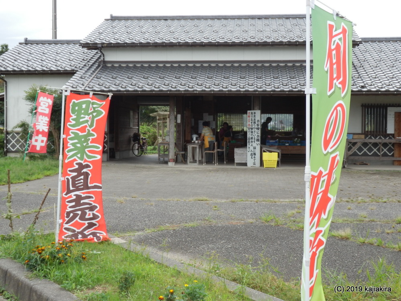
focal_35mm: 45
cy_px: 150
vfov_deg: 32.2
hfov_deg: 42.1
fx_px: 521
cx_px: 200
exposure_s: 1/250
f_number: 3.8
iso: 80
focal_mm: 8
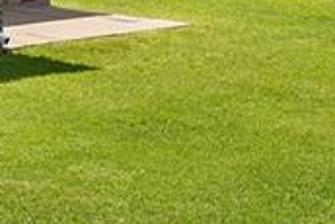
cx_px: -560
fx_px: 1214
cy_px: -154
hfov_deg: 11.6
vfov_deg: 10.1
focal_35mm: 130
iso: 100
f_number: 8
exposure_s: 1/200
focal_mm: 21.9
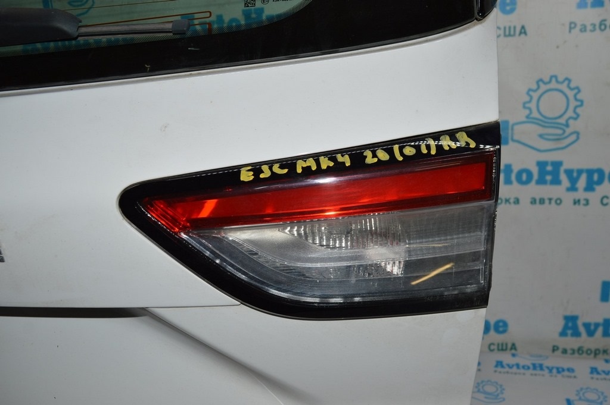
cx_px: 305
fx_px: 559
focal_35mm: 33
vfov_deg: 39.9
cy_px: 202
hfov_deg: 57.3
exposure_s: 1/60
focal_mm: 22
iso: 100
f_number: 8
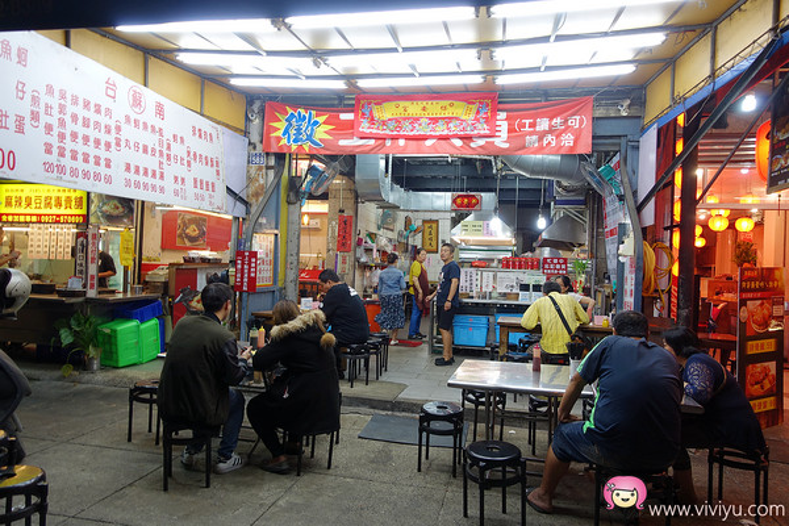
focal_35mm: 24
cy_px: 263
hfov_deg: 73.7
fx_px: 526
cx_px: 394
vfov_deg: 53.1
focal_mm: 8.8
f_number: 2.5
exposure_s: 1/30
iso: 125
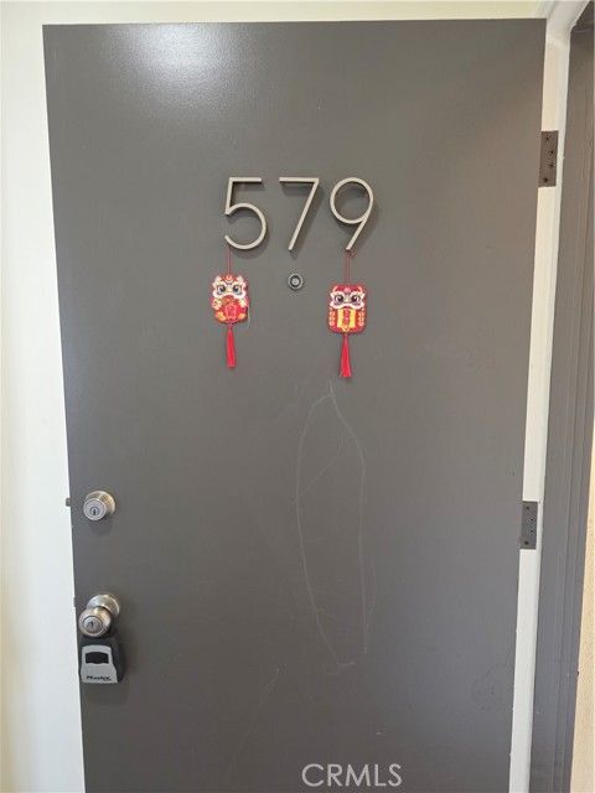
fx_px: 527
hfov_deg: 58.9
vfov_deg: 73.9
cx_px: 298
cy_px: 396
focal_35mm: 23
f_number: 1.7
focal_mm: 6.3
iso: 320
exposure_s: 1/120
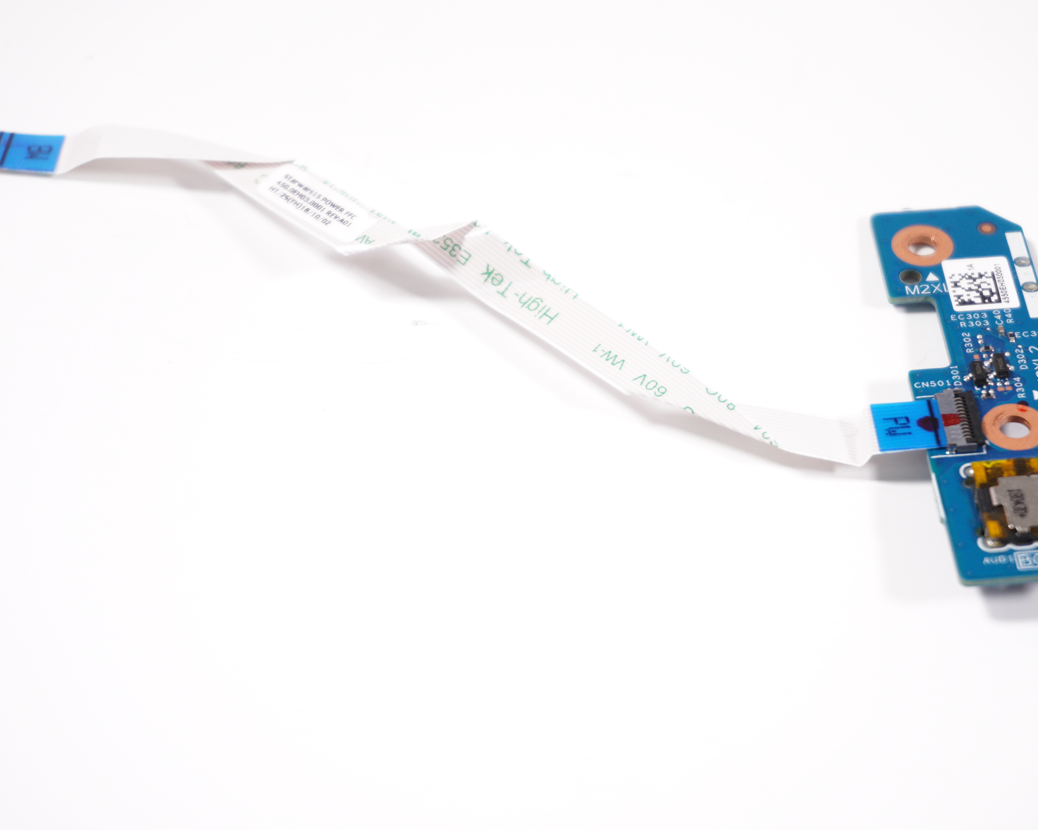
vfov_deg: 18.1
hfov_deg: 22.5
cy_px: 416
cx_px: 571
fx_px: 2611
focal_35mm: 85
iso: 640
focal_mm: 50
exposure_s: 1/100
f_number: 5.6
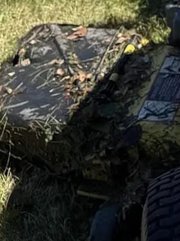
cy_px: -57
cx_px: 447
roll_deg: +2.1
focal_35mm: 150
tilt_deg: -27.8
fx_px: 1042
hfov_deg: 8.8
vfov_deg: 12.8
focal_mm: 6.76
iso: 80
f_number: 1.78
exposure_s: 1/2907
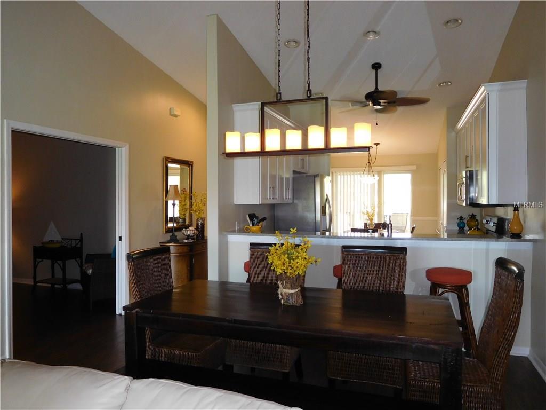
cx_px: 273
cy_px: 205
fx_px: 394
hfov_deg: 69.4
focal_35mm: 25
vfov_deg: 54.9
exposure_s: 1/30
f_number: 3.4
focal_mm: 4.5
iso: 280
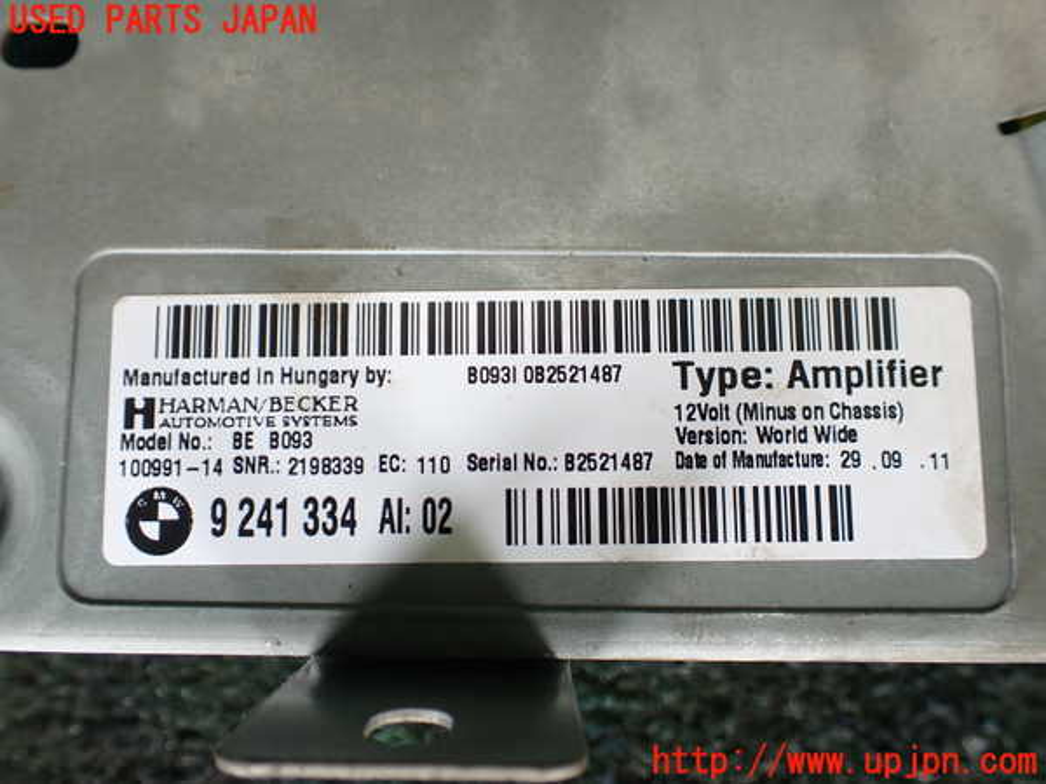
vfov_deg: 46.8
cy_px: 392
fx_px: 907
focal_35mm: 30
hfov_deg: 60.0
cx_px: 523
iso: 200
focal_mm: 5.4
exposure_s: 1/125
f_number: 2.3
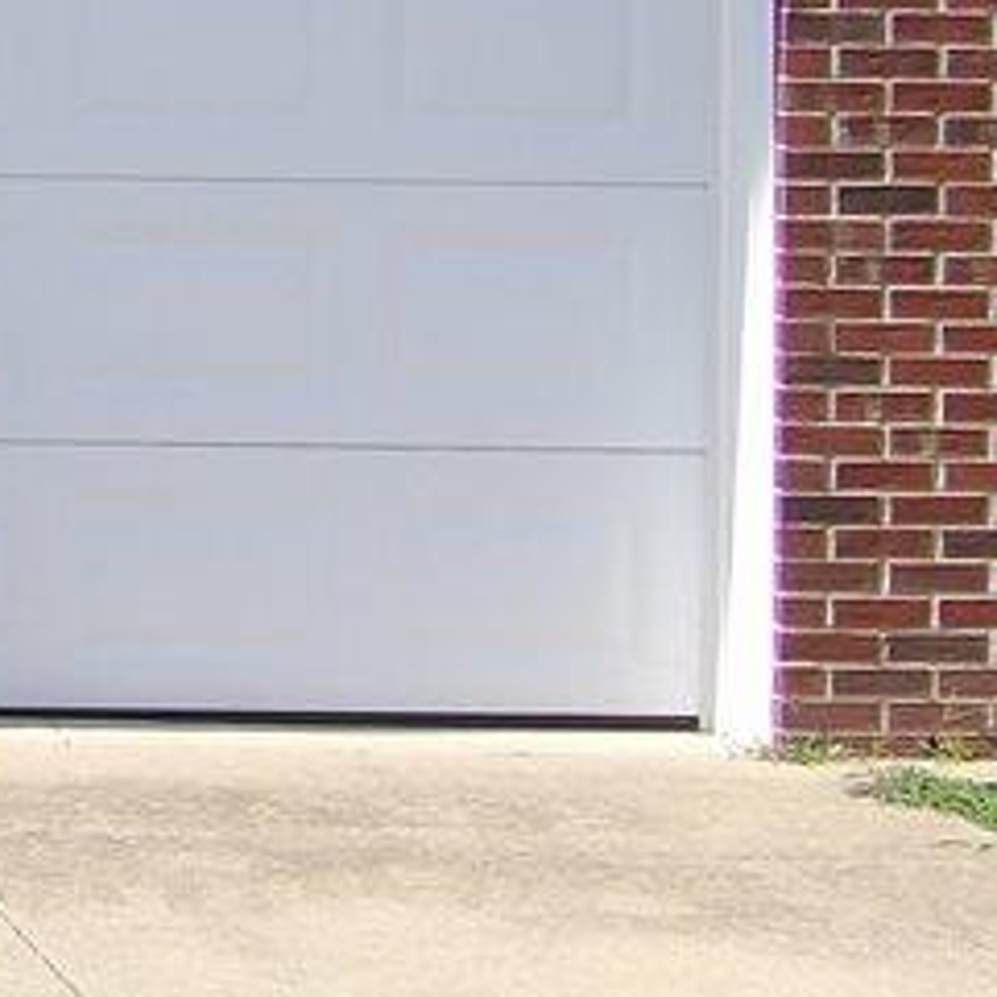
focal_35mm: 183
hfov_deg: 9.0
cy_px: -33
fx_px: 5963
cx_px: -1051
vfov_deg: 9.5
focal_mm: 7
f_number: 3.7
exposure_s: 1/665
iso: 100
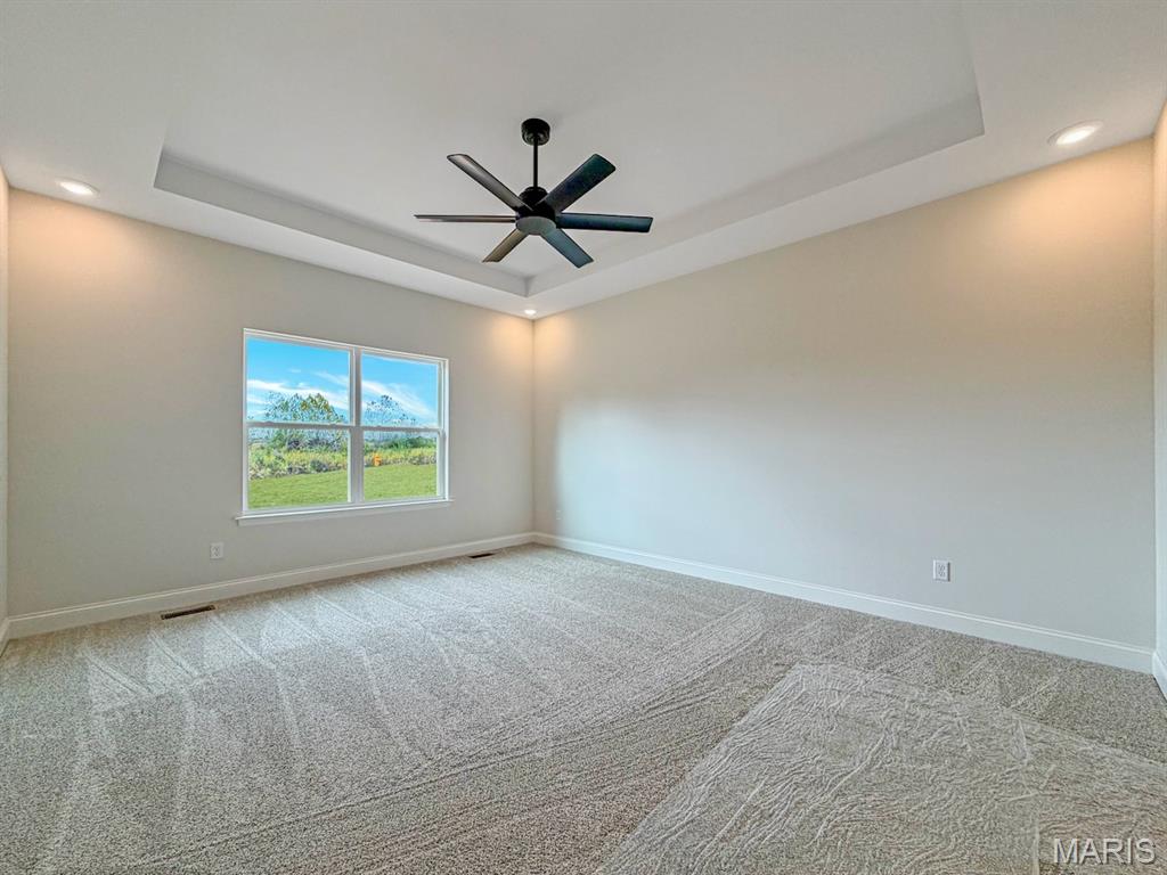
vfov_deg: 85.7
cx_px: 584
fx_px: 472
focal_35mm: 14
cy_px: 438
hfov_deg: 102.1
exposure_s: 1/120
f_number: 2.2
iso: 64
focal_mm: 2.22
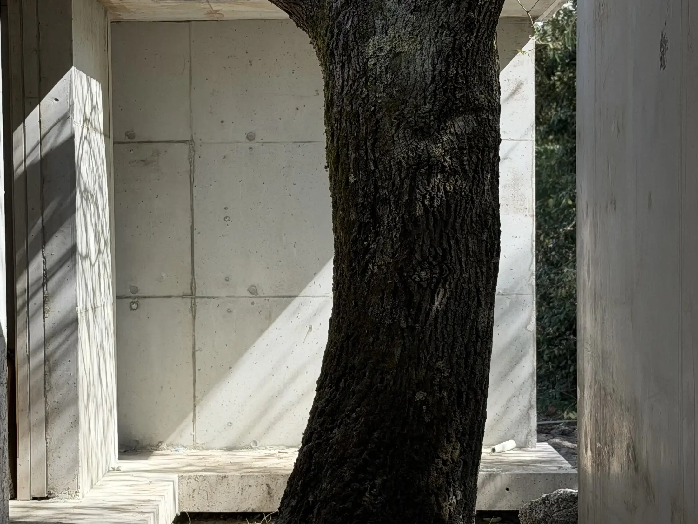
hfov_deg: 29.4
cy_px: 265
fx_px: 1331
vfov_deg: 22.3
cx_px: 317
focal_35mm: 66
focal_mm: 6.76
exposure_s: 1/1678
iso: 64
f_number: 1.78
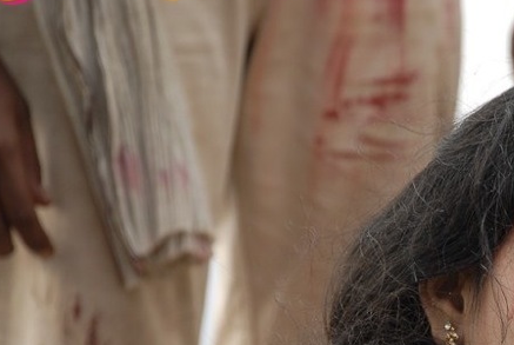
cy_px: 319
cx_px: 559
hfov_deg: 5.7
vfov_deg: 3.8
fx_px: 5151
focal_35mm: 360
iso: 200
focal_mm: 105
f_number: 5.6
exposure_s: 1/125
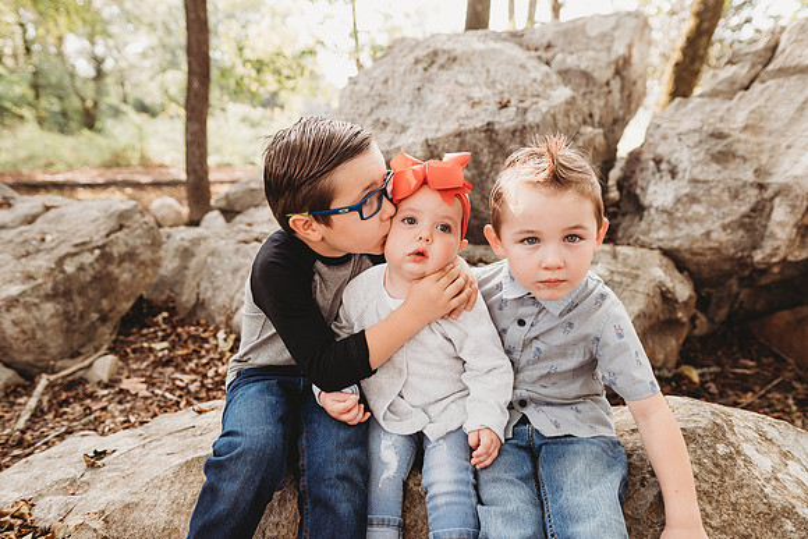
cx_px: 404
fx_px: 539
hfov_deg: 73.7
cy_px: 270
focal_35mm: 24
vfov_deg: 53.2
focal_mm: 24
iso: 200
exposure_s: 1/125
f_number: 3.2
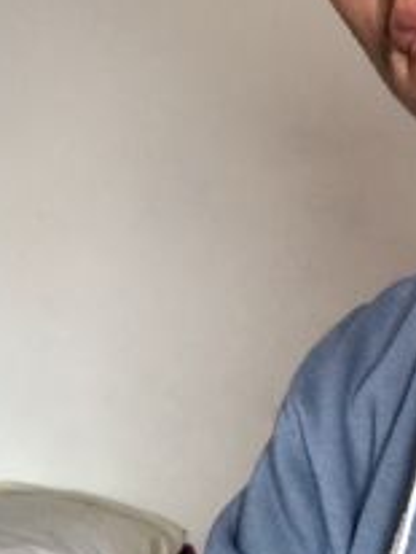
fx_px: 1487
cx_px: 529
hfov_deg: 15.2
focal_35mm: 93
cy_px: -69
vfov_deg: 20.0
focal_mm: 2.87
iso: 80
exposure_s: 1/30
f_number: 2.2
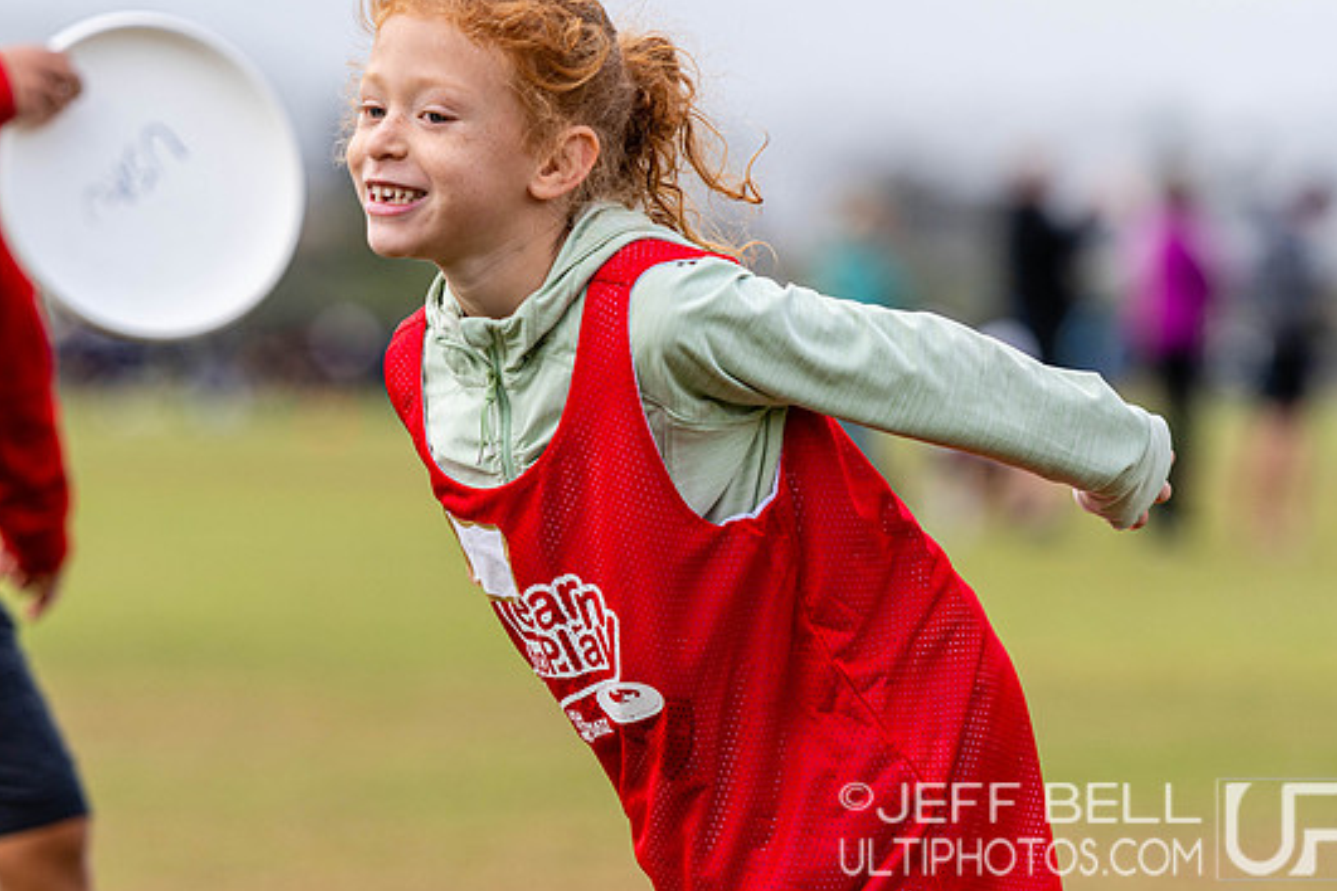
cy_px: 419
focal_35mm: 254
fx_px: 9433
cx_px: 672
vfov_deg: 5.4
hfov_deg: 8.1
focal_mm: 155
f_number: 2.8
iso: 250
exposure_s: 1/2500
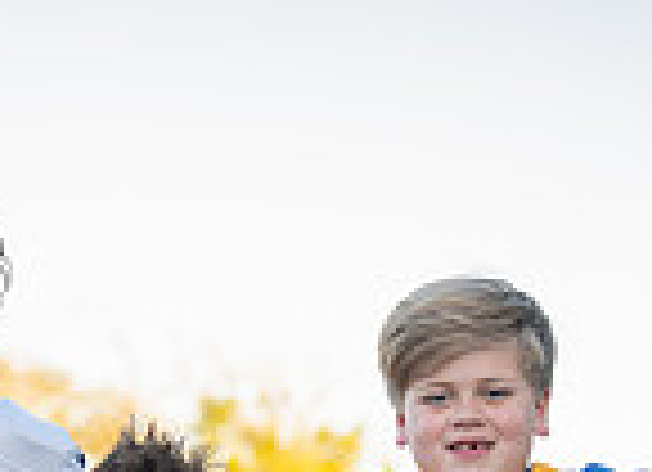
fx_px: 5842
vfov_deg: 4.6
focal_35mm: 314
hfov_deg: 6.4
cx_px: 227
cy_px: 850
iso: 250
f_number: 2.8
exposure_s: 1/320
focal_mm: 70
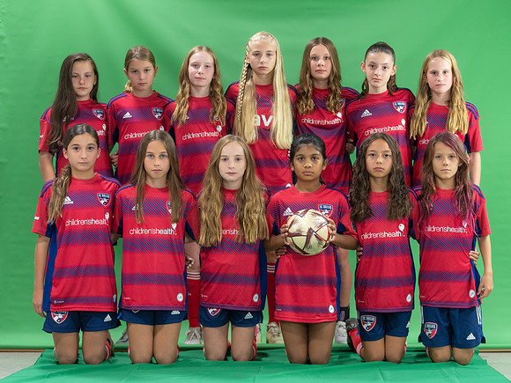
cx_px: 292
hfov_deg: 22.5
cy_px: 209
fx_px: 1285
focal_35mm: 87
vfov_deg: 17.0
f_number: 2.8
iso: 1000
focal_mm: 70
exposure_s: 1/250
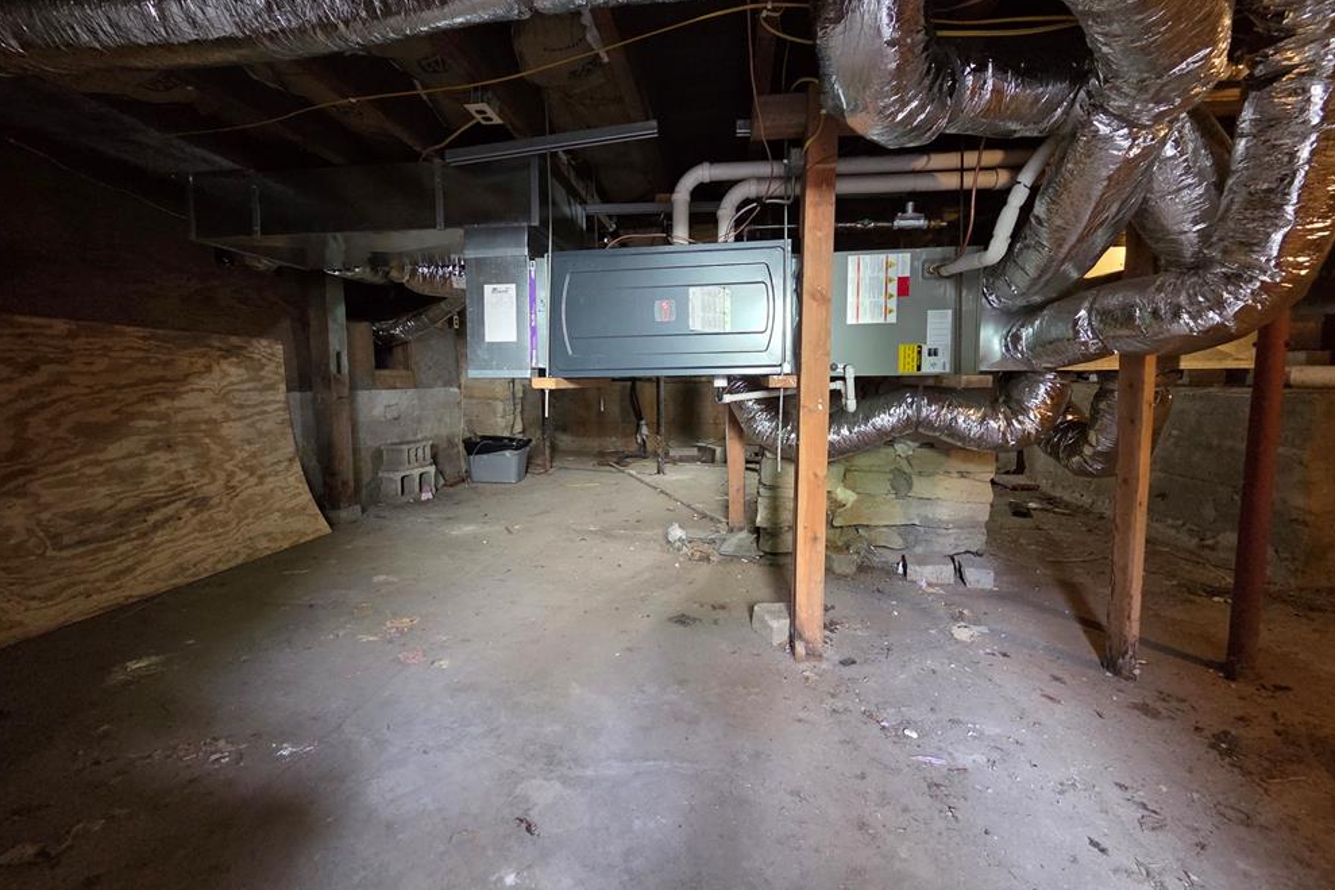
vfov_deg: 81.1
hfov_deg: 104.2
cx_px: 653
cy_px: 425
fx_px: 519
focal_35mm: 14
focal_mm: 2.2
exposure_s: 1/60
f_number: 2.2
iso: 1250
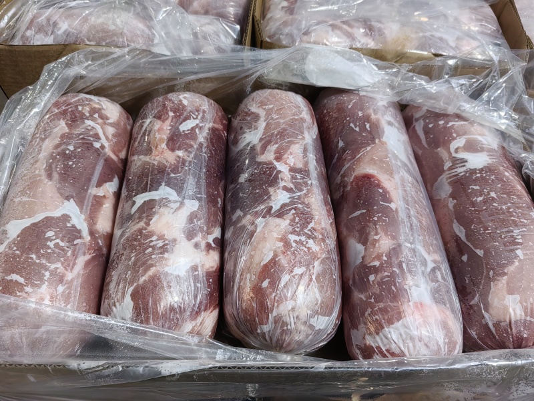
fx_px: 417
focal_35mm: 27
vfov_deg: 51.4
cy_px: 200
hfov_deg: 65.3
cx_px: 267
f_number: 1.9
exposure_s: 1/100
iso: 200
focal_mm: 5.52
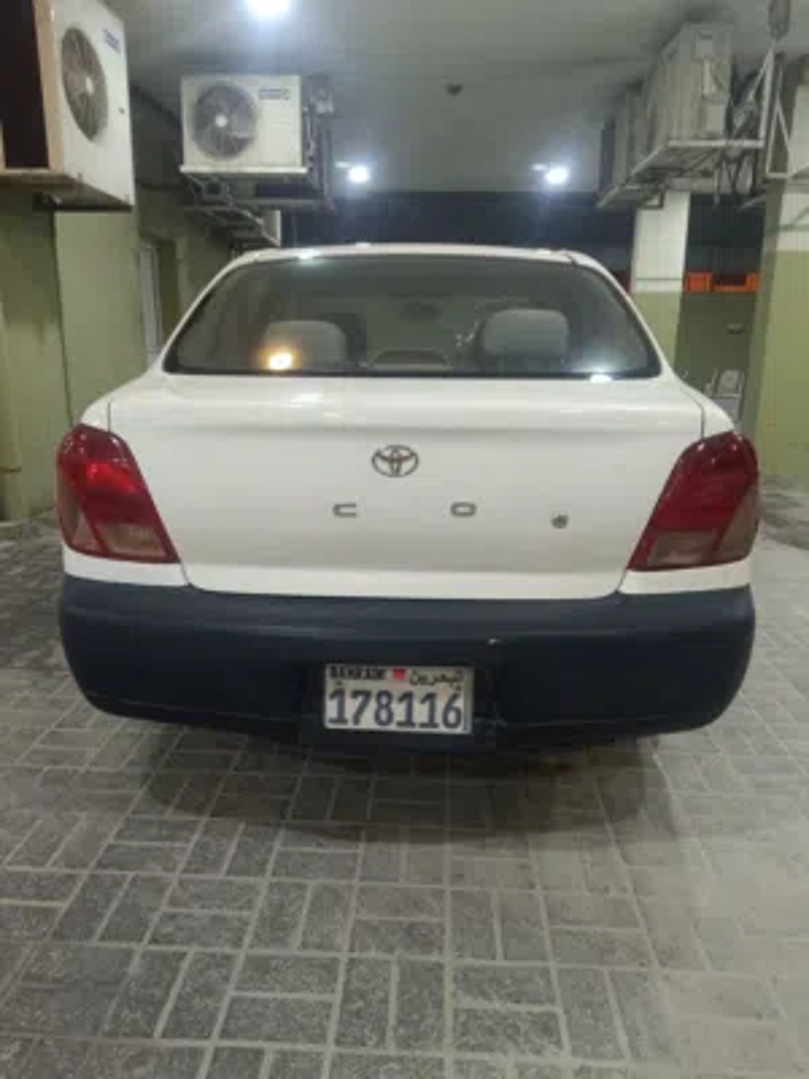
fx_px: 748
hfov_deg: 56.8
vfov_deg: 71.6
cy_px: 540
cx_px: 404
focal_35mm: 24
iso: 614
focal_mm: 5.59
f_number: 1.88
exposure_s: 1/25
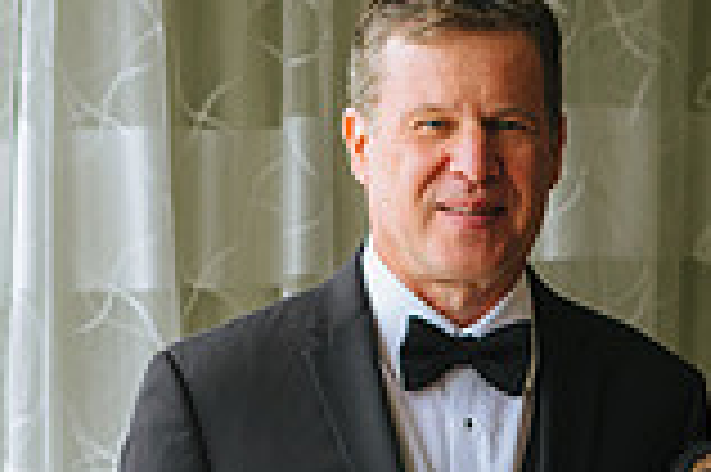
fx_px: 6156
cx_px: 1156
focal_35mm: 312
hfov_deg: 6.5
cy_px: 614
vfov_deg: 4.4
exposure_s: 1/160
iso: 320
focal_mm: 85
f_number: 3.2
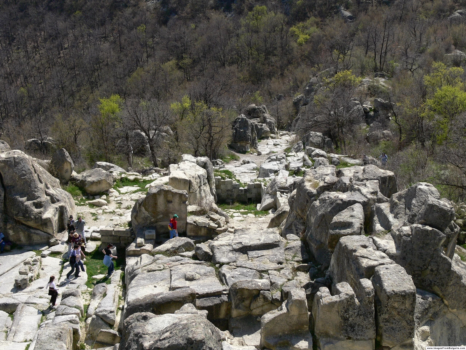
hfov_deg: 29.8
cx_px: 233
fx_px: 875
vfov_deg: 22.6
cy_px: 175
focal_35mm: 65
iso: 80
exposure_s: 1/400
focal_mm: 12.1
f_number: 5.6
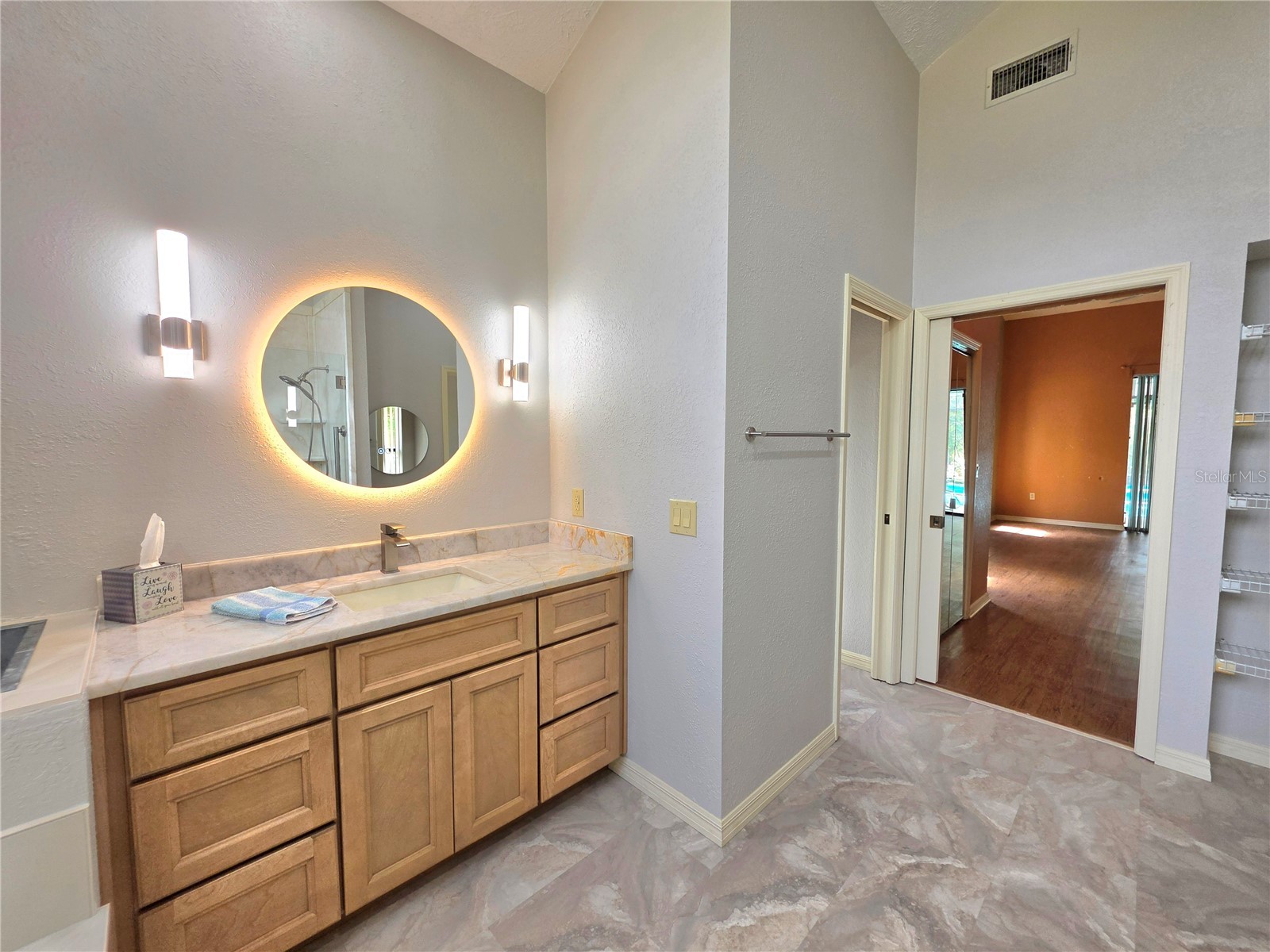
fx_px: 477
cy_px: 476
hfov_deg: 106.2
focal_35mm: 13
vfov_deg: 89.9
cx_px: 635
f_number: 1.9
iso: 50
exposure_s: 1/120
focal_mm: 2.2
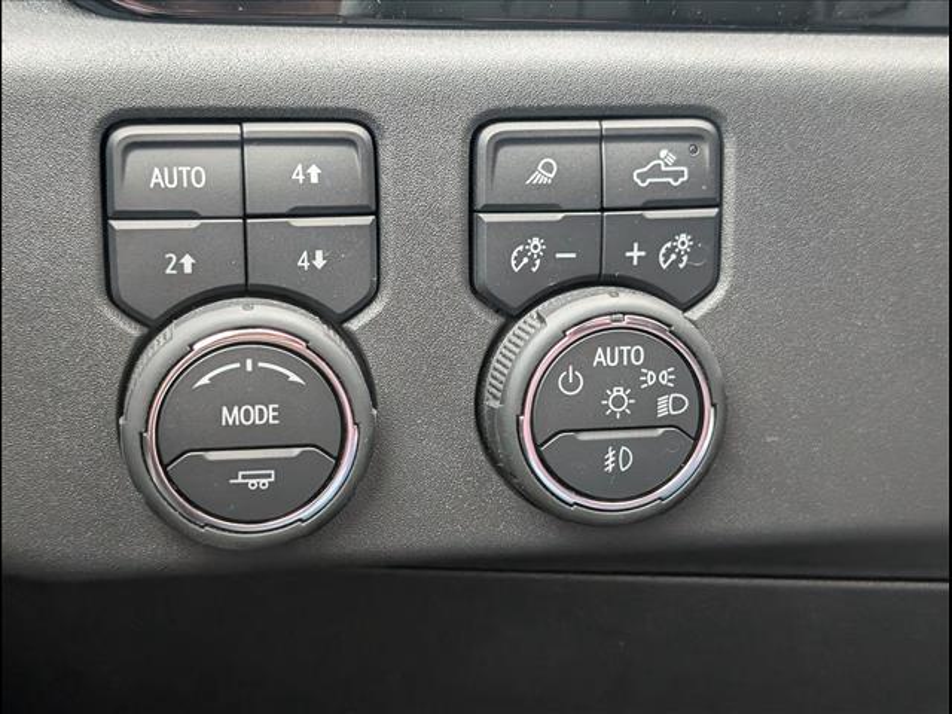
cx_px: 476
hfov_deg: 38.9
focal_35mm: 49
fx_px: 1348
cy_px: 357
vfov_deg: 29.7
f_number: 1.68
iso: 894
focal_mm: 6.9
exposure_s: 1/119
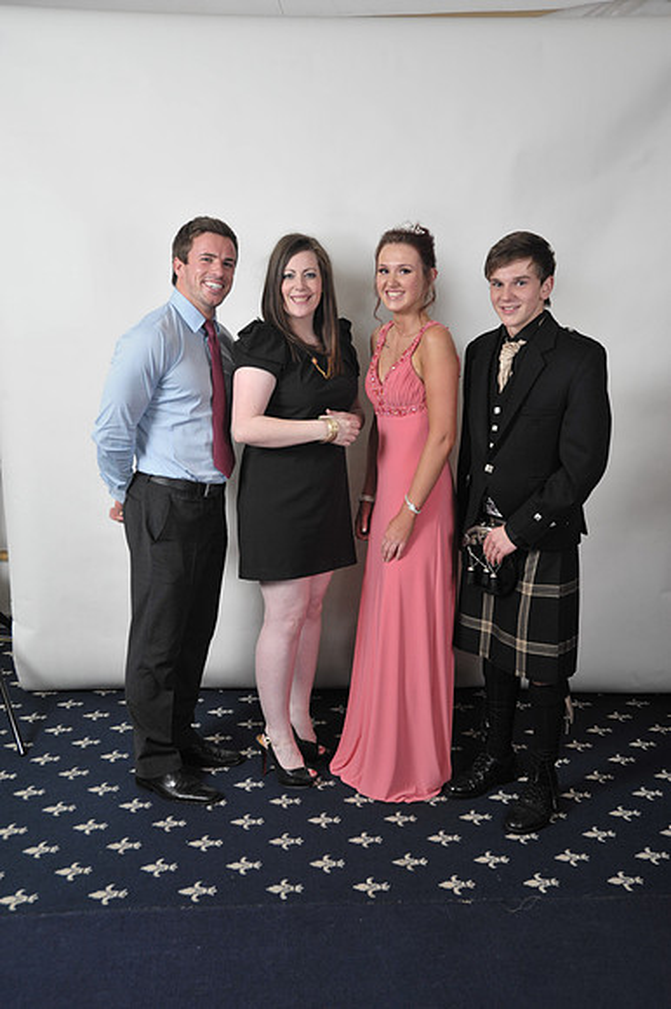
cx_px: 336
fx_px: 980
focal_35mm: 35
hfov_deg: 37.8
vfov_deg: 54.5
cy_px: 504
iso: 1000
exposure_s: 1/160
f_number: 7.1
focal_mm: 35
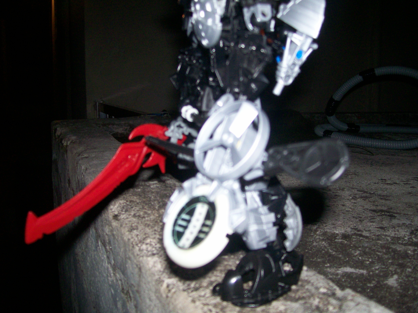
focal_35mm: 36
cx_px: 209
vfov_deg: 39.7
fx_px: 435
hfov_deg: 51.4
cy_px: 156
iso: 140
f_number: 2.7
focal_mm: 6
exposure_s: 1/64
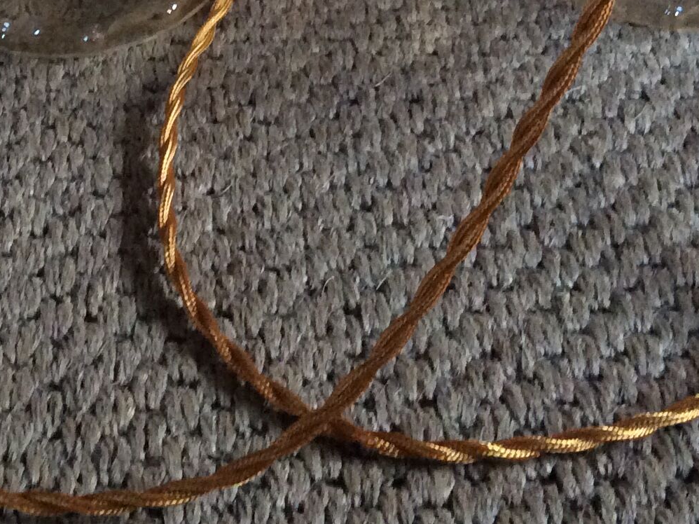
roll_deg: +1.6
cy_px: -129
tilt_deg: -34.9
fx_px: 1676
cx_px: 242
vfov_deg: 16.9
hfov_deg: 23.5
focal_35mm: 83
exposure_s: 1/25
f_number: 2.4
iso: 250
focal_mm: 3.3
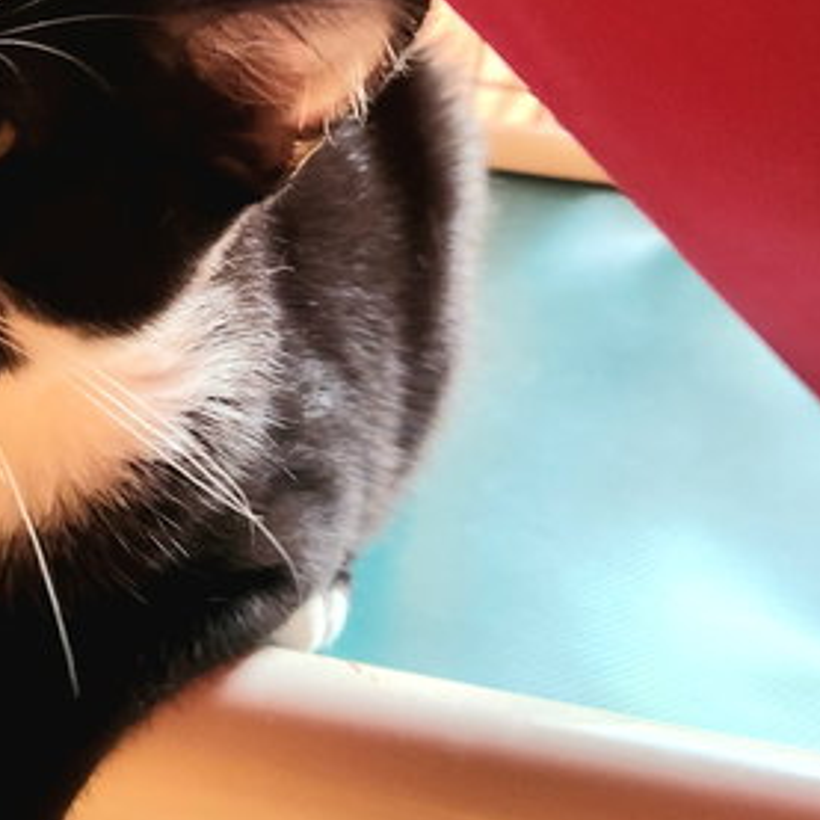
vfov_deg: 34.5
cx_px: 163
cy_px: 315
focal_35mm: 49
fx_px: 1313
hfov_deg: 33.7
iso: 640
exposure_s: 1/24
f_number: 1.8
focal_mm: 5.4
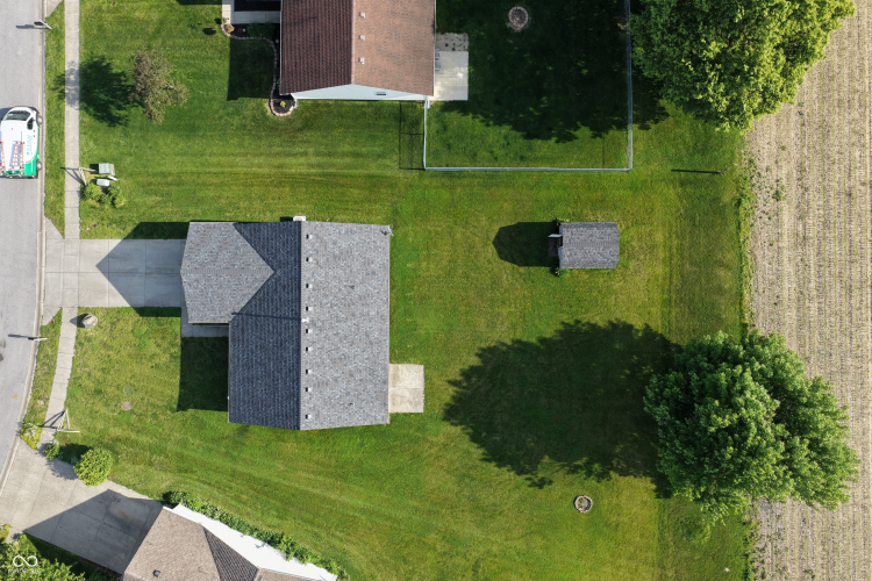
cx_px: 436
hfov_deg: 65.5
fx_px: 678
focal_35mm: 28
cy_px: 290
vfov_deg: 46.4
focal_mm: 14.45
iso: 200
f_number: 2.8
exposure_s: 1/800
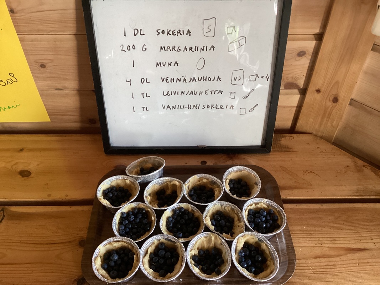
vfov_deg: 45.4
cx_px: 190
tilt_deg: -45.7
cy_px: 142
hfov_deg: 58.4
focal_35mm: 31
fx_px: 340
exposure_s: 1/50
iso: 320
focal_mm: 3.3
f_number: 2.4
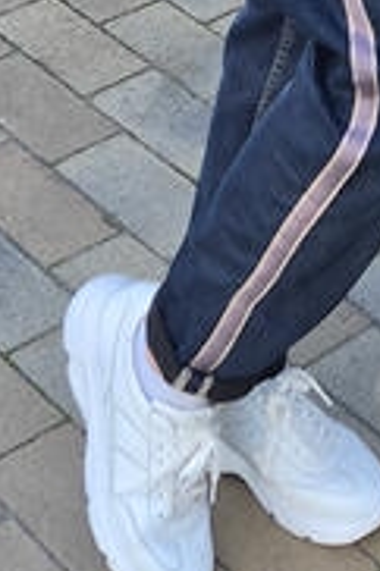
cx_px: 286
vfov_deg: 16.6
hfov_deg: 13.6
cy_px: -499
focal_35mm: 100
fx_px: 1586
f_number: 1.8
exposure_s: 1/180
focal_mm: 5.4
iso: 25
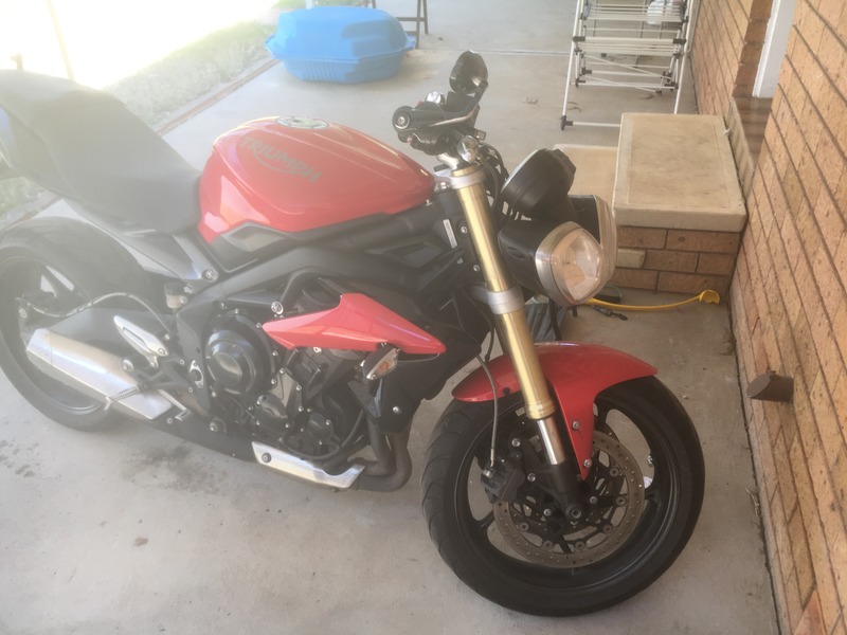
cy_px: 318
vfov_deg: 48.2
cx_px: 424
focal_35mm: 29
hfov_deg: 61.7
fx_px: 710
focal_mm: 4.15
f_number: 2.2
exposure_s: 1/100
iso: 32
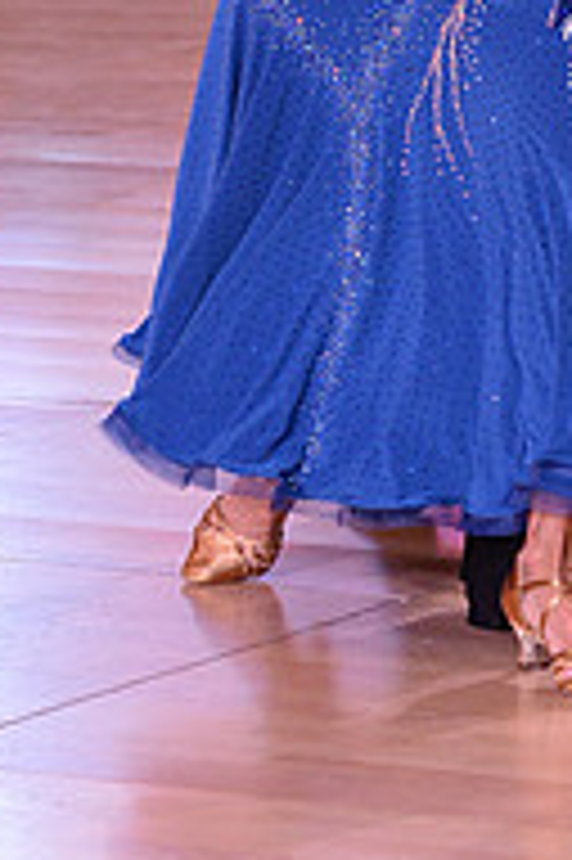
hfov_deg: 3.8
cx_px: 439
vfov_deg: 5.6
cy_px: -221
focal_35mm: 364
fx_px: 8690
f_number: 4.5
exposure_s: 1/250
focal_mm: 120
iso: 2000
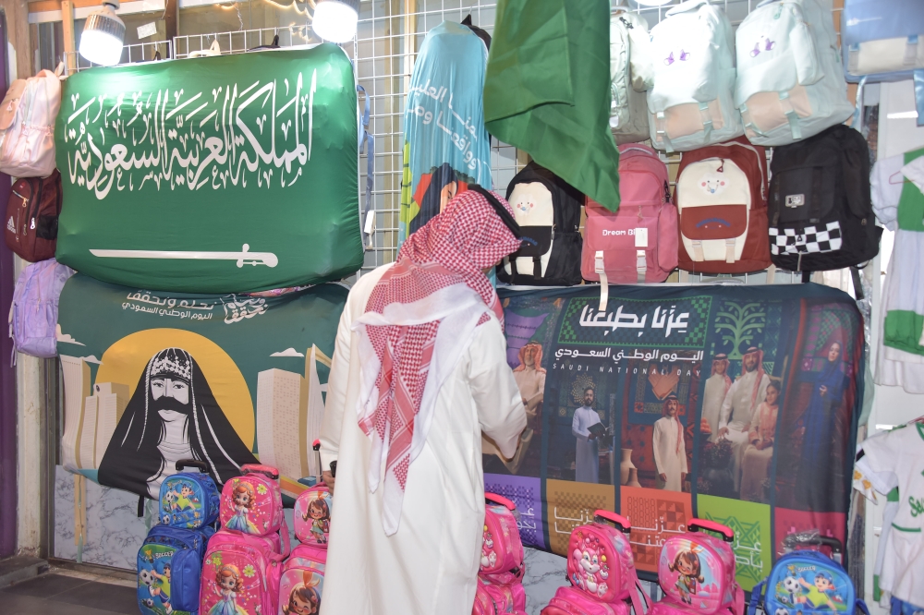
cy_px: 308
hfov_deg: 50.7
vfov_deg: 35.0
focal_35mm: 38
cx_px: 462
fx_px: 975
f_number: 4
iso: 720
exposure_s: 1/250
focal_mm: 38
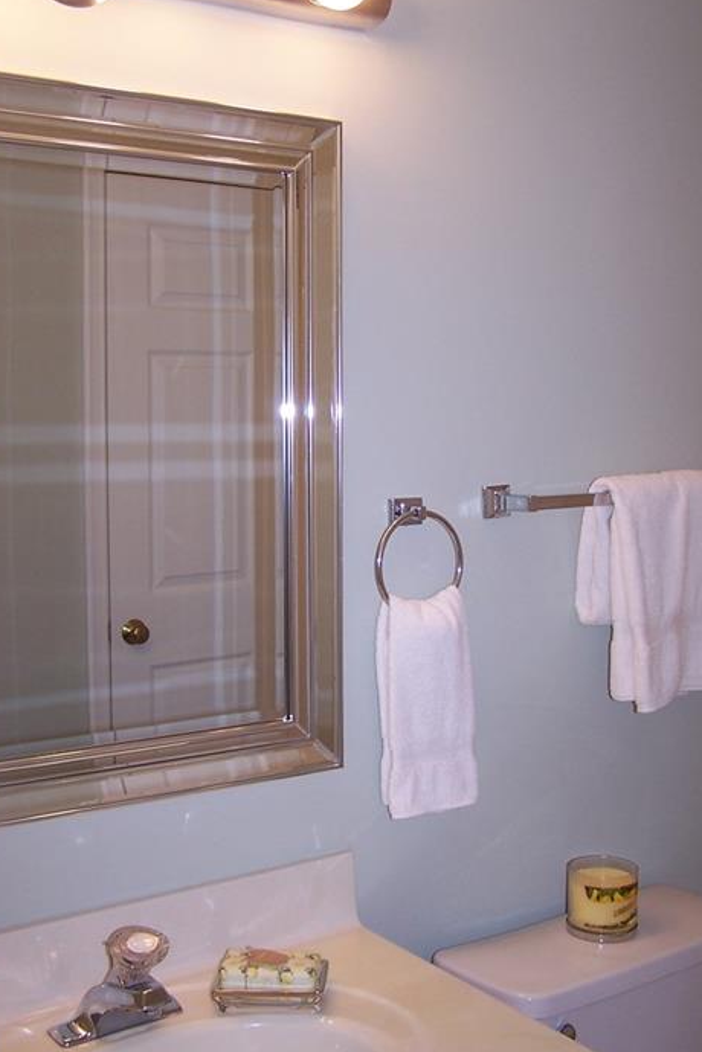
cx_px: 397
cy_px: 518
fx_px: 1287
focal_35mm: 44
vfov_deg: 44.5
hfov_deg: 30.5
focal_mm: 6.3
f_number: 2.8
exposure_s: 1/60
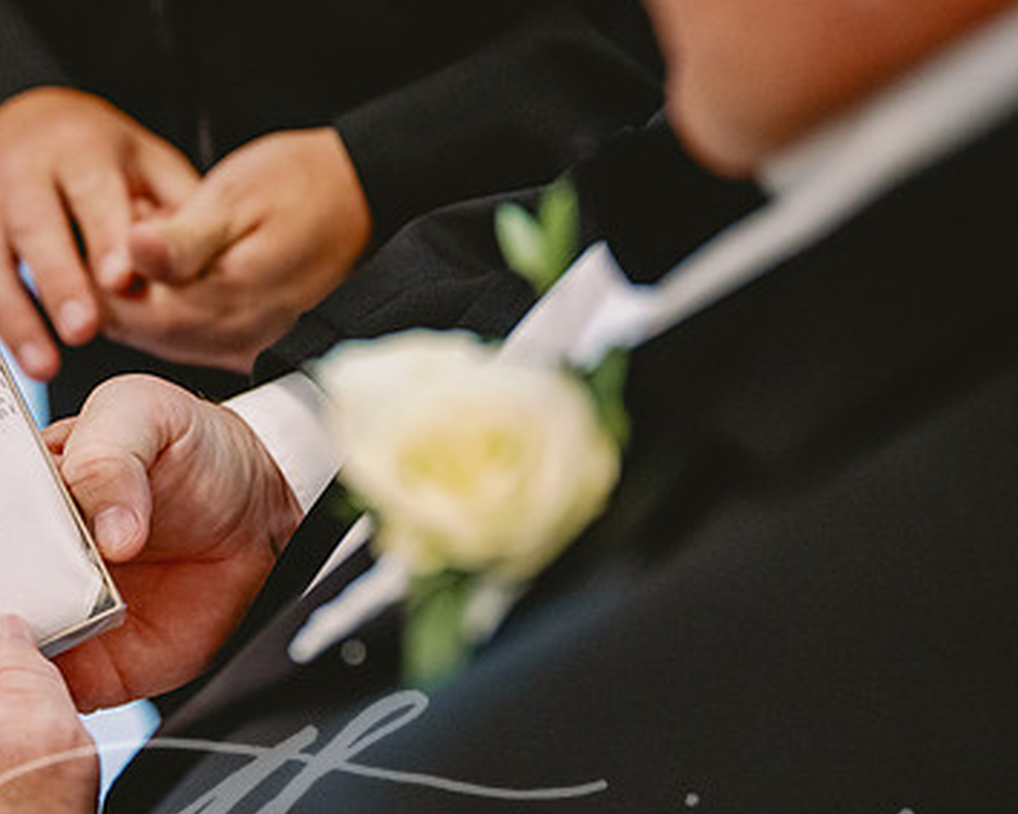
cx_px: 262
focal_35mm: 77
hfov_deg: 24.5
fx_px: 2319
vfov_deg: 19.9
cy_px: 528
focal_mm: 50
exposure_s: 1/400
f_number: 2.8
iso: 2000
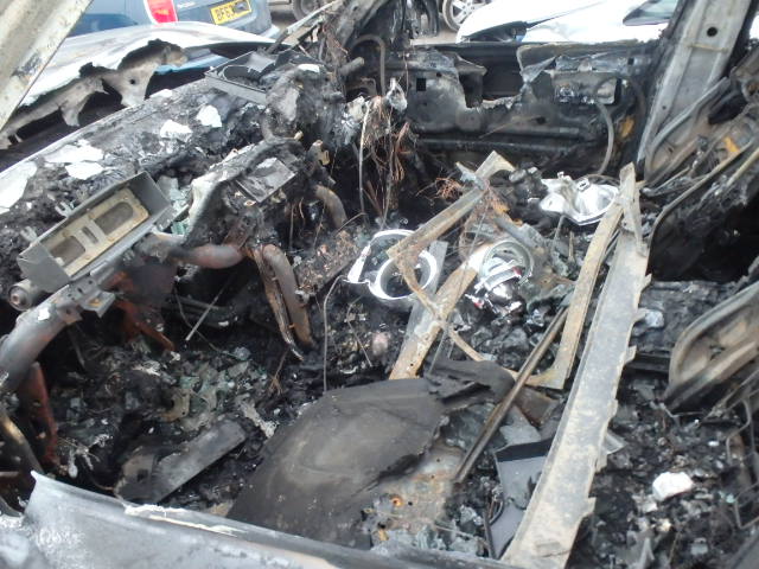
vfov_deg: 49.7
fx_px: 614
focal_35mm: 28
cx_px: 380
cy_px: 284
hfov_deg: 63.4
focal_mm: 5
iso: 1250
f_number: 3.9
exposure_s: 1/30
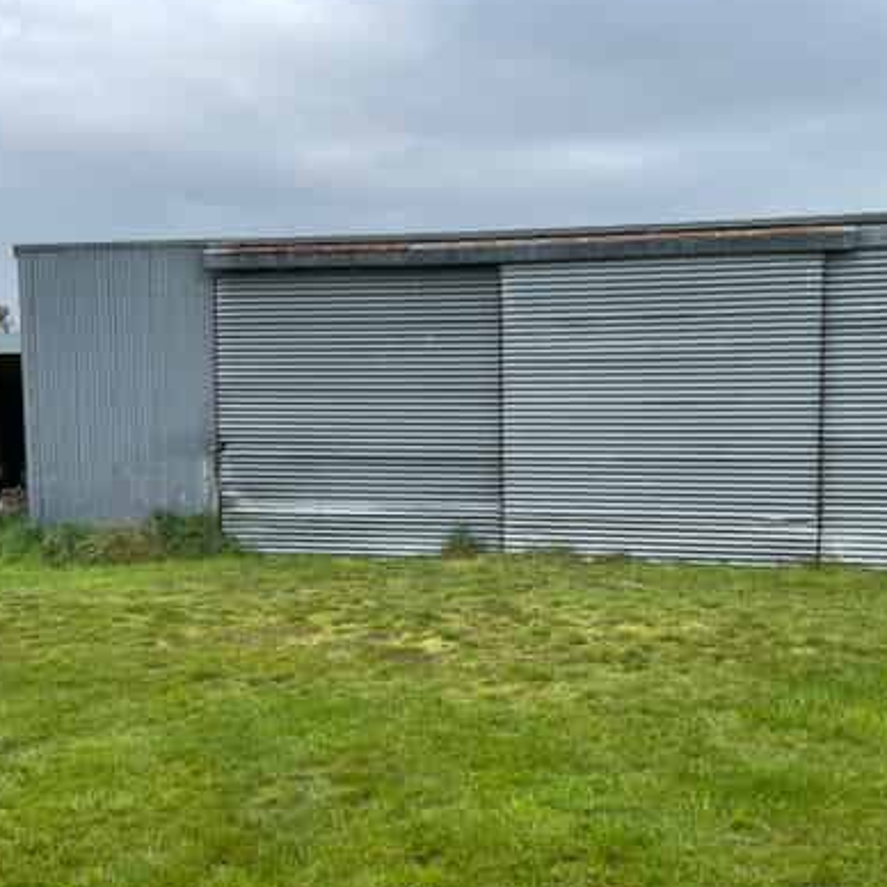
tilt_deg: -5.6
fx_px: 1131
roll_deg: +0.1
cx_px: 535
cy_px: 495
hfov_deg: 42.6
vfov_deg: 42.8
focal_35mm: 39
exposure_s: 1/836
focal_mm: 4.2
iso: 32
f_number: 1.6
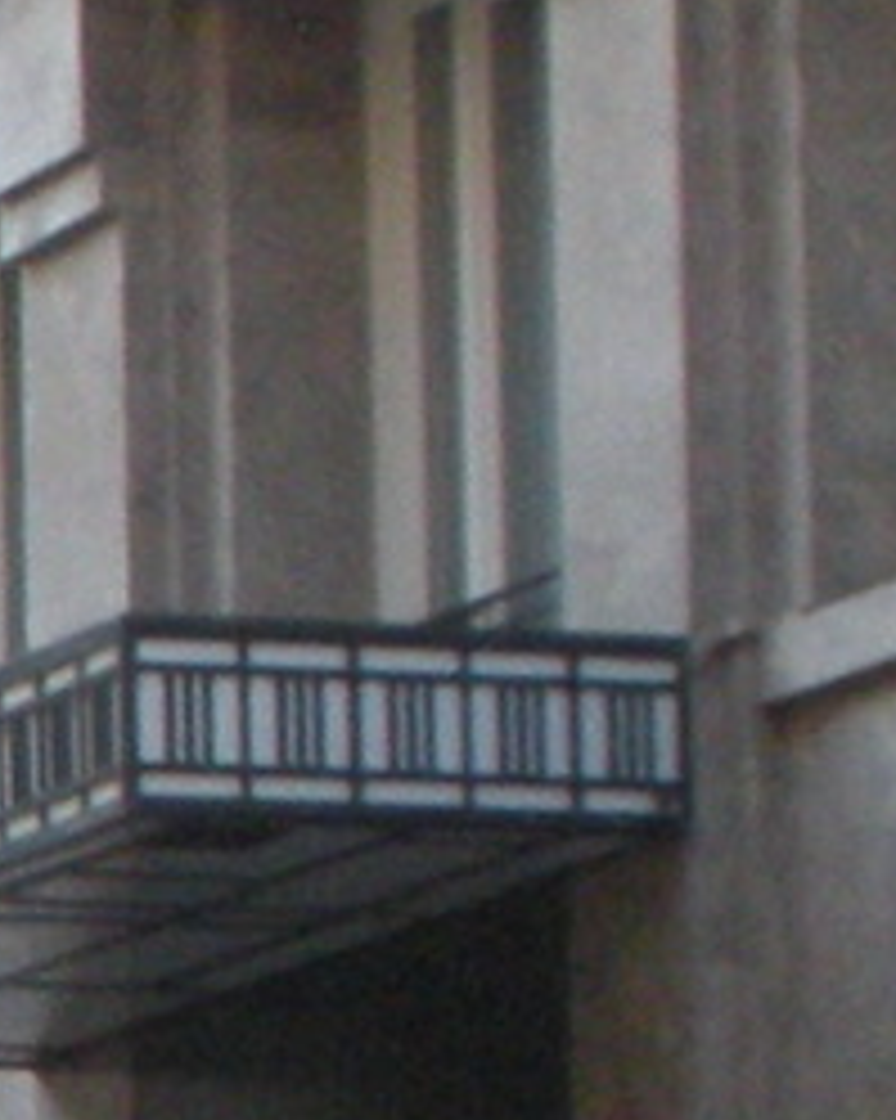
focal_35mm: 353
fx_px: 11708
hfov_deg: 4.1
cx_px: -2449
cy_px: 1777
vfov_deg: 5.4
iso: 208
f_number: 4
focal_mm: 7.7
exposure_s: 1/125
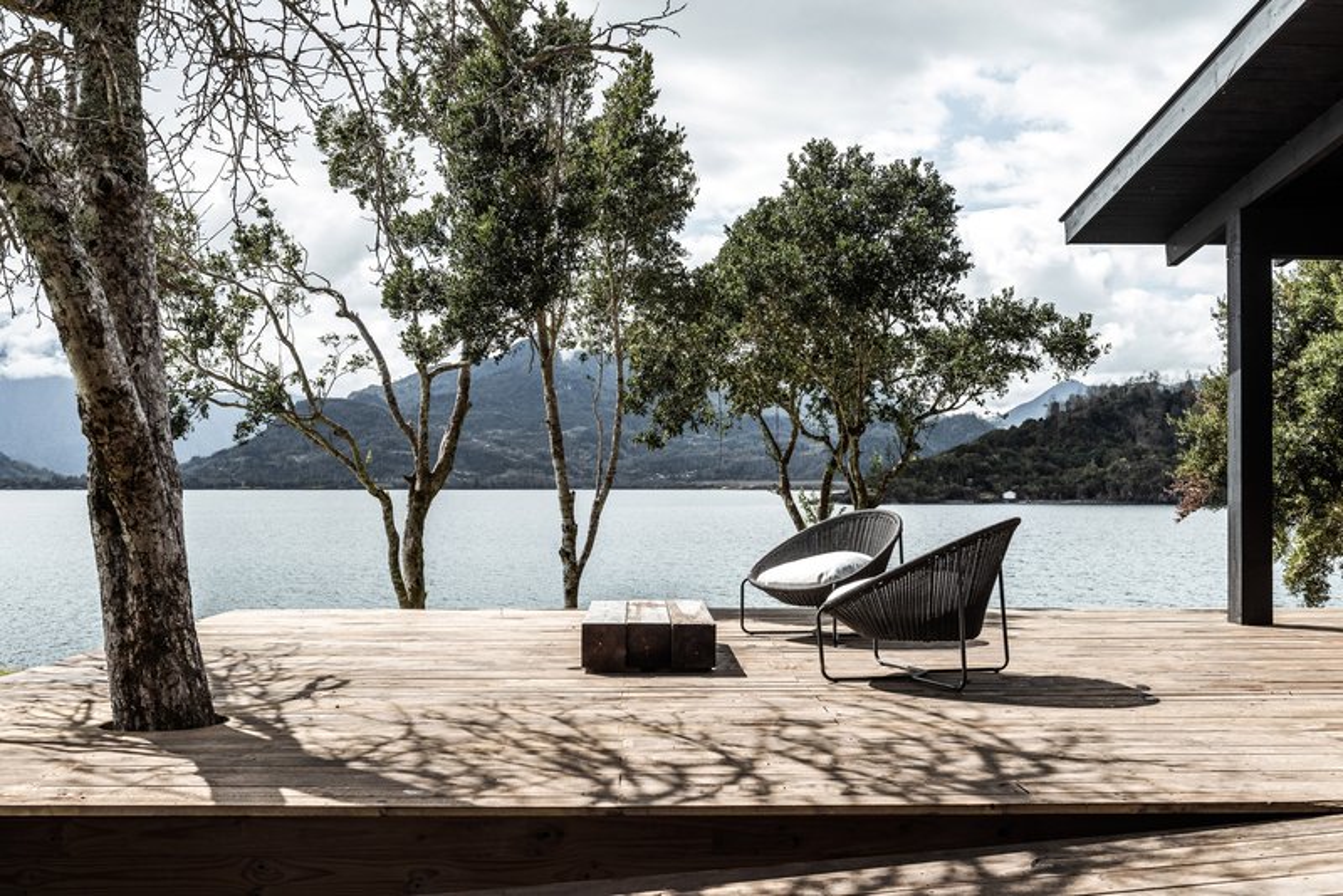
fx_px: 1306
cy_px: 448
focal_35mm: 35
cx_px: 672
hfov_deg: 54.4
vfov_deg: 37.9
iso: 320
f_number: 7.1
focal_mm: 35
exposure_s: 1/500
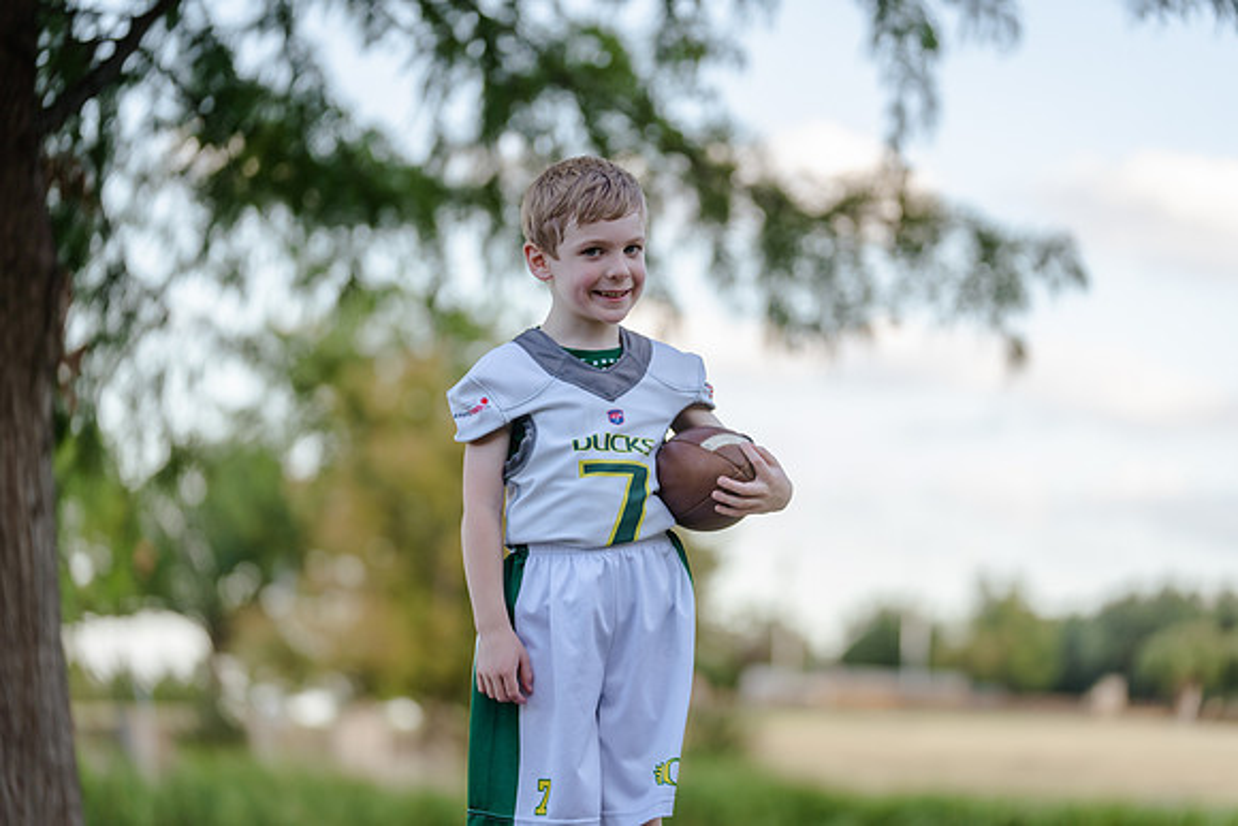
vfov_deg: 10.9
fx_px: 4334
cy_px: 413
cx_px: 619
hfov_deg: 16.3
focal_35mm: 126
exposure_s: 1/320
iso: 160
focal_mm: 126
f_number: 2.8
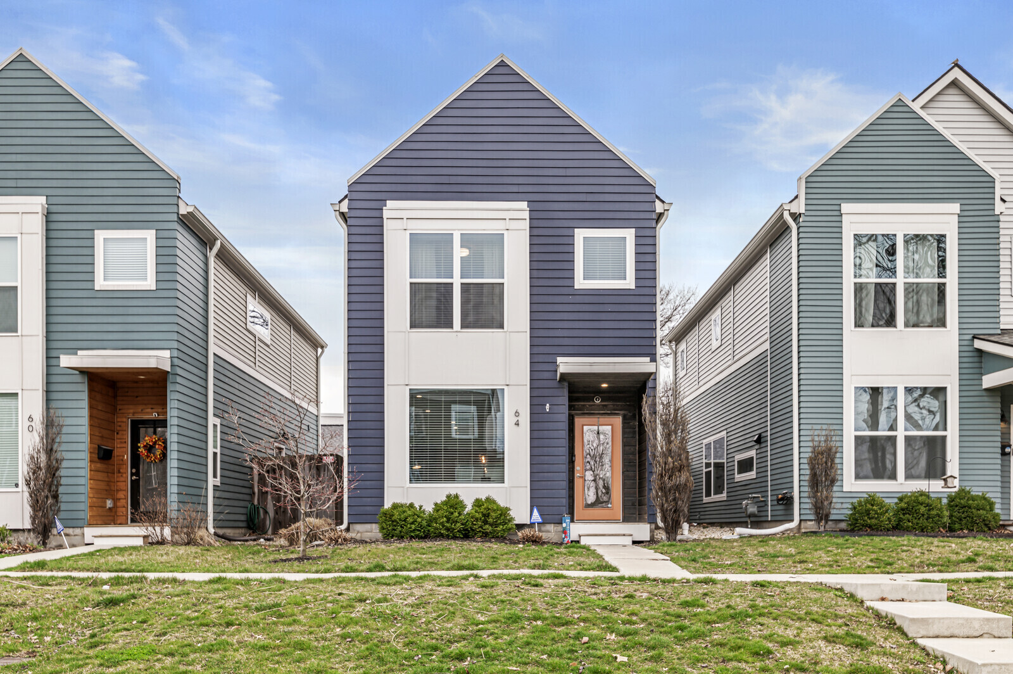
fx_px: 843
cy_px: 337
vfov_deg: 43.5
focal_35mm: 30
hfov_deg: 62.0
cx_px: 506
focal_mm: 30
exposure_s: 1/30
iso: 200
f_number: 8
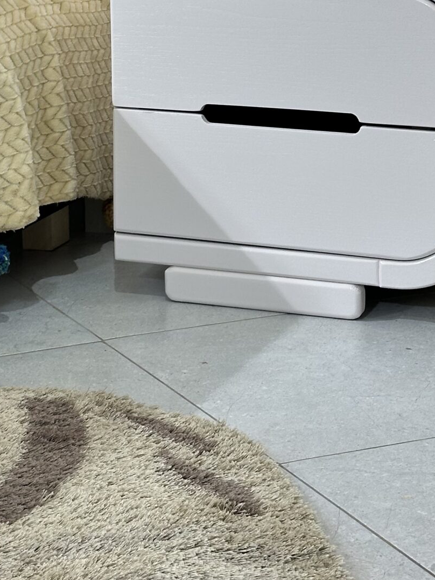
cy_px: -9
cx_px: 149
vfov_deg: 16.9
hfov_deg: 13.0
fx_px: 1911
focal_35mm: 114
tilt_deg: -7.4
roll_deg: +1.2
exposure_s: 1/145
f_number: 1.78
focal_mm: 6.86
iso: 64
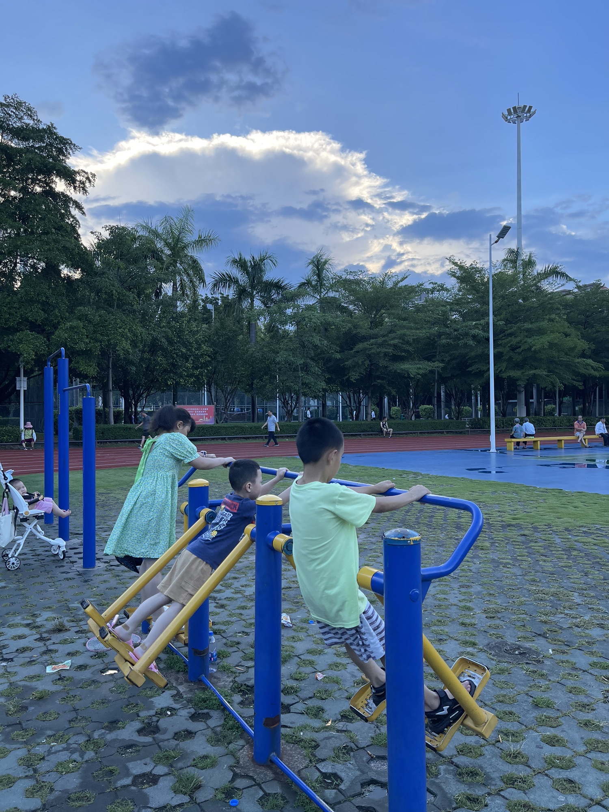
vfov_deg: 67.3
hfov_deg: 53.1
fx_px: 610
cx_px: 304
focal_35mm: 26
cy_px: 406
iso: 32
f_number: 1.6
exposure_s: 1/740
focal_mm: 5.1
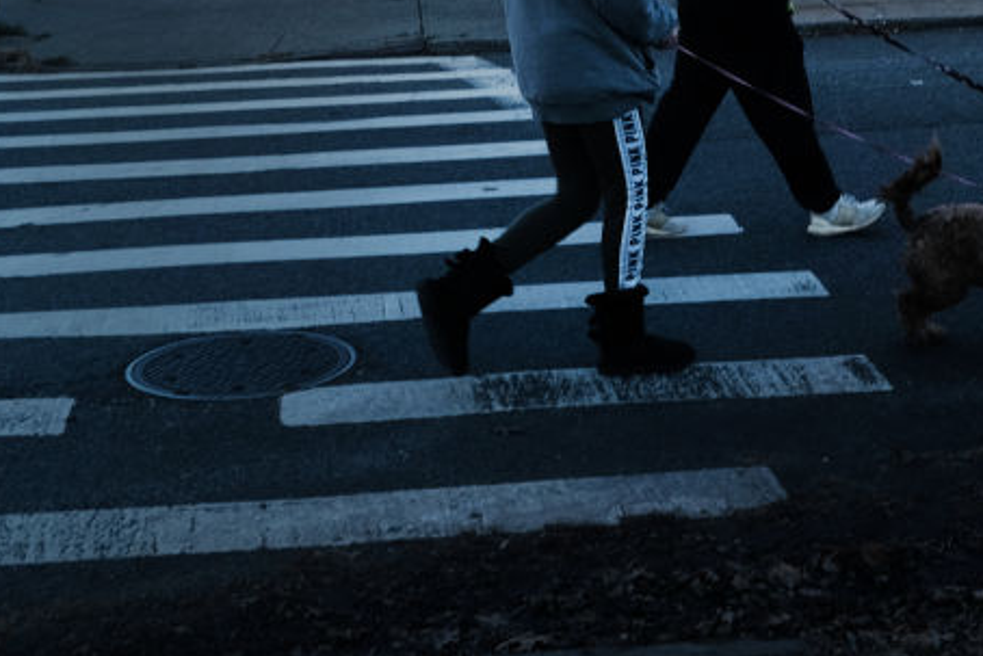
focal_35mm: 79
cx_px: 769
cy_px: -57
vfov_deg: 16.8
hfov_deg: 25.3
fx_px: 2158
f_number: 5.6
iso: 160
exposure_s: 1/200
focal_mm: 23
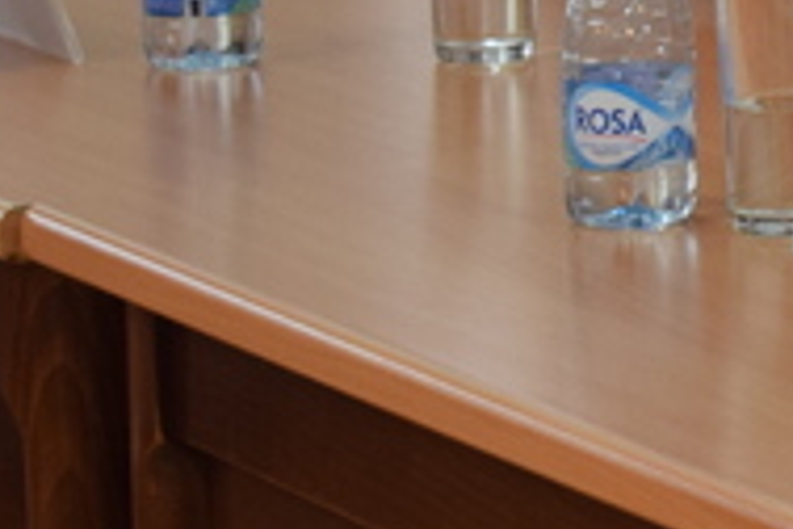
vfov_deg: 4.2
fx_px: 7158
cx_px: 2027
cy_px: -602
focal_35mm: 325
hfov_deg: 6.0
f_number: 5
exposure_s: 1/60
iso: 640
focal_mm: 40
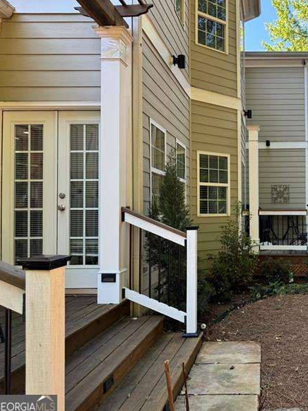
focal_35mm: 33
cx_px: 276
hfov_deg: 39.9
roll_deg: -0.3
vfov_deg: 55.4
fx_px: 392
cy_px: 204
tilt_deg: +1.6
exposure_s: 1/253
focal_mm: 6.76
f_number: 1.78
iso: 64
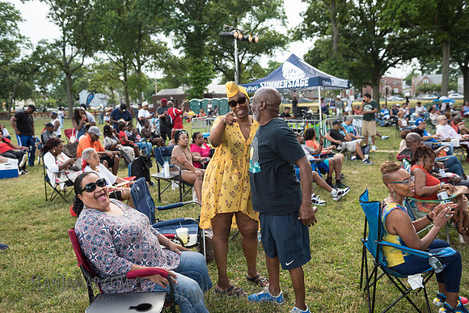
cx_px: 234
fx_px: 404
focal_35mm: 31
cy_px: 156
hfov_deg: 60.3
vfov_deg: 42.3
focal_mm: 31
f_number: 4
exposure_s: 1/200
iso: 250
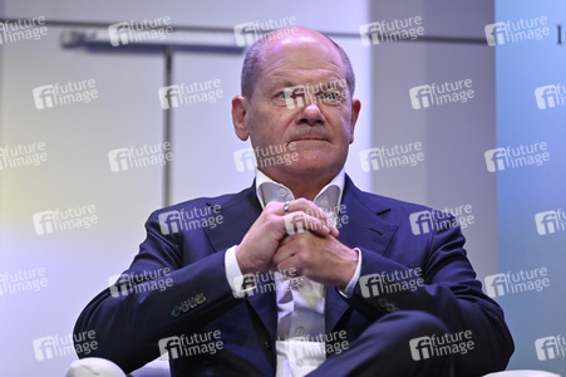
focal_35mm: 200
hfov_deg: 10.3
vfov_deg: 6.9
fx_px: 3142
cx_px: 283
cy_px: 188
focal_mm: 200
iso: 500
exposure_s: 1/400
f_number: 2.8
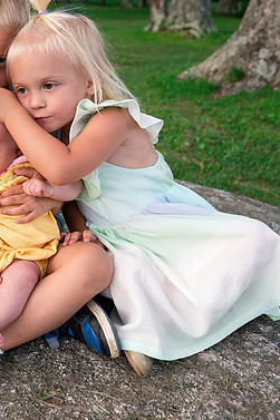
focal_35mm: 40
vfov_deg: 48.5
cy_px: 207
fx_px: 467
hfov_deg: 30.1
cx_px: -23
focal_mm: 26
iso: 500
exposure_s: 1/400
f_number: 3.5
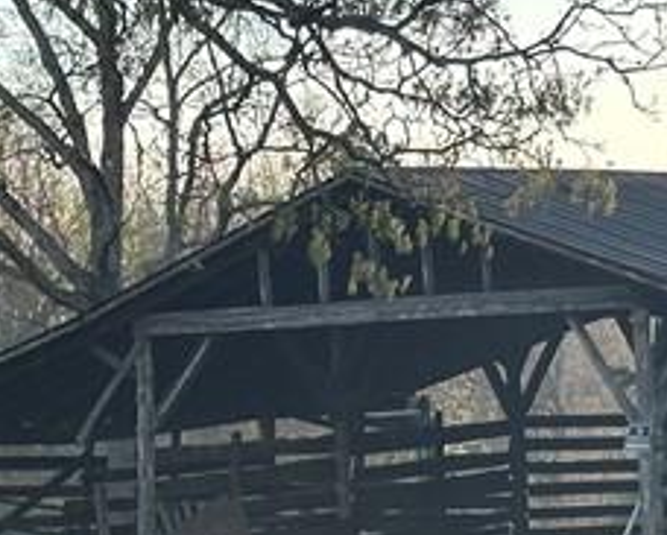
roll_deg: +1.7
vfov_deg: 7.4
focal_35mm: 210
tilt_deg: -0.3
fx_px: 4151
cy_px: 295
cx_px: 322
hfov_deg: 9.2
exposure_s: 1/1590
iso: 64
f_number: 1.78
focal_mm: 6.86
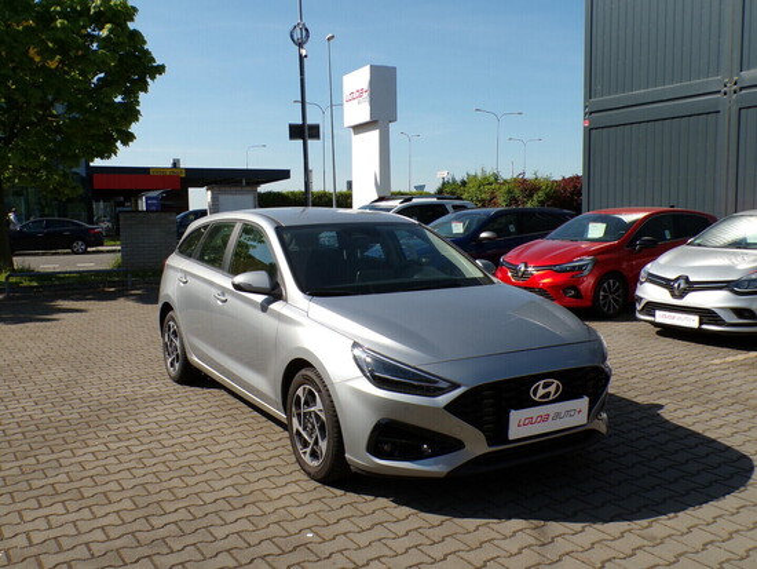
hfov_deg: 56.8
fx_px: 700
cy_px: 284
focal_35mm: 32
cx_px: 378
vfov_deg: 44.2
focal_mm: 5.8
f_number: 4.8
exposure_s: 1/600
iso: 100
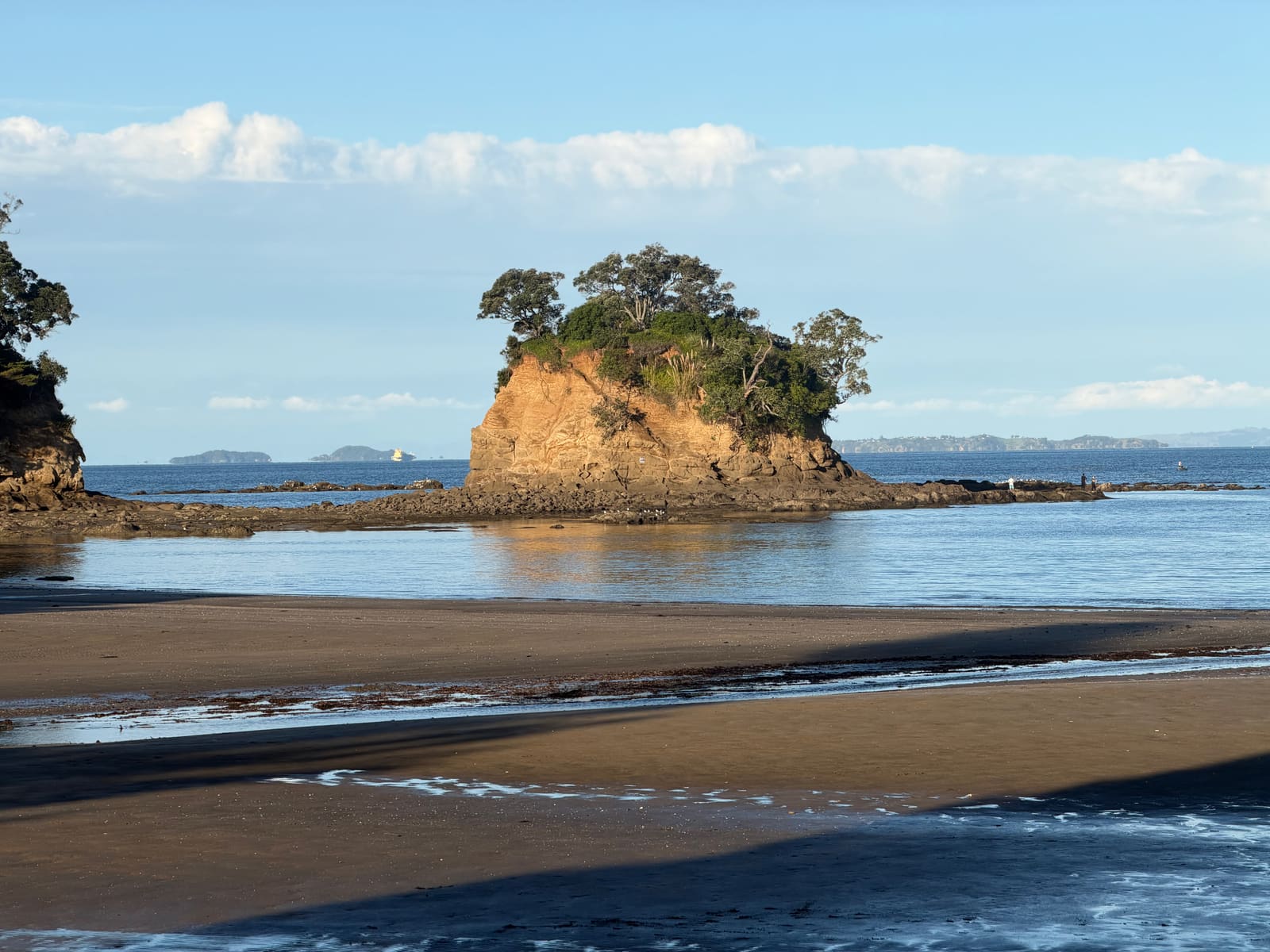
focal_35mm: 100
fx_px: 3669
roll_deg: +1.4
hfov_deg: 19.6
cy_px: 476
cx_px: 635
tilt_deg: -1.3
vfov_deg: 14.8
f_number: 2.8
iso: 20
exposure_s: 1/638
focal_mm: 16.89
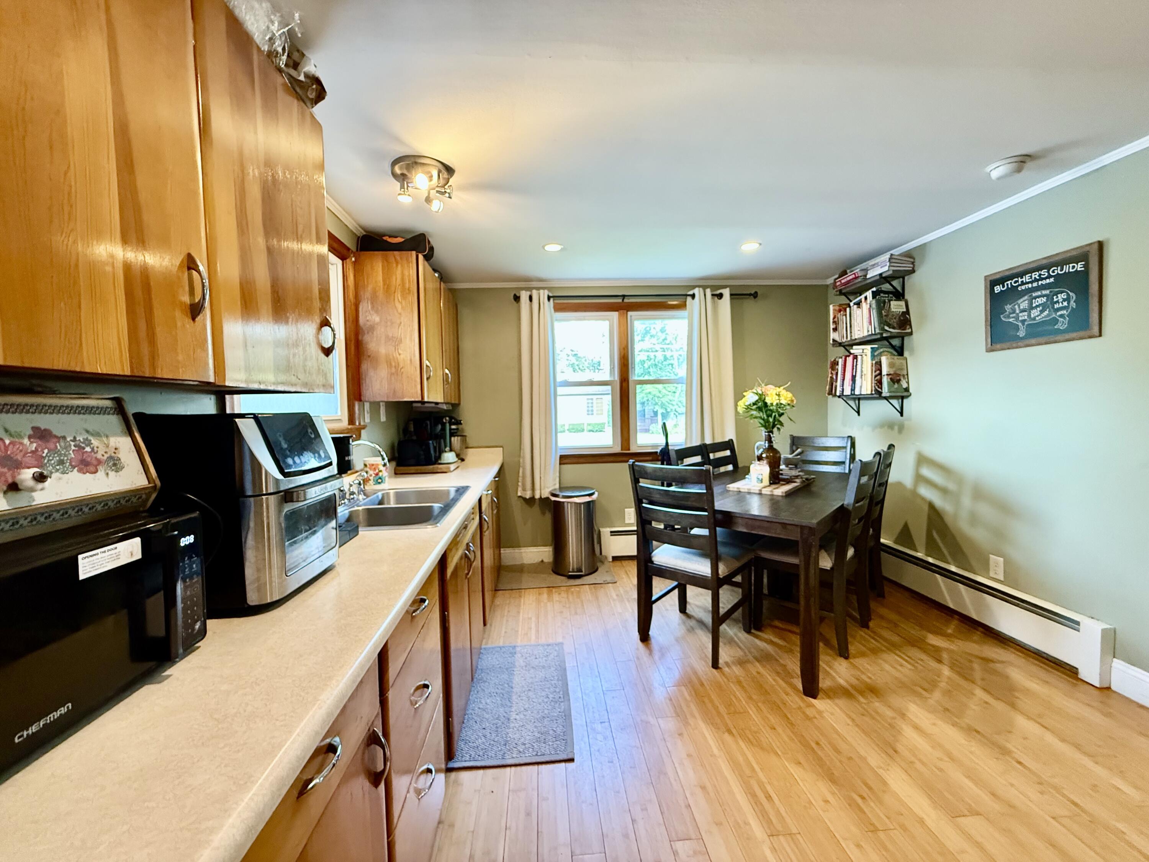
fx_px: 465
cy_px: 431
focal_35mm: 14
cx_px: 574
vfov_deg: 85.7
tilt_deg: -2.6
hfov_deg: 102.1
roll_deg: +1.5
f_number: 2.2
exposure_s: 1/60
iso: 640
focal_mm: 2.22
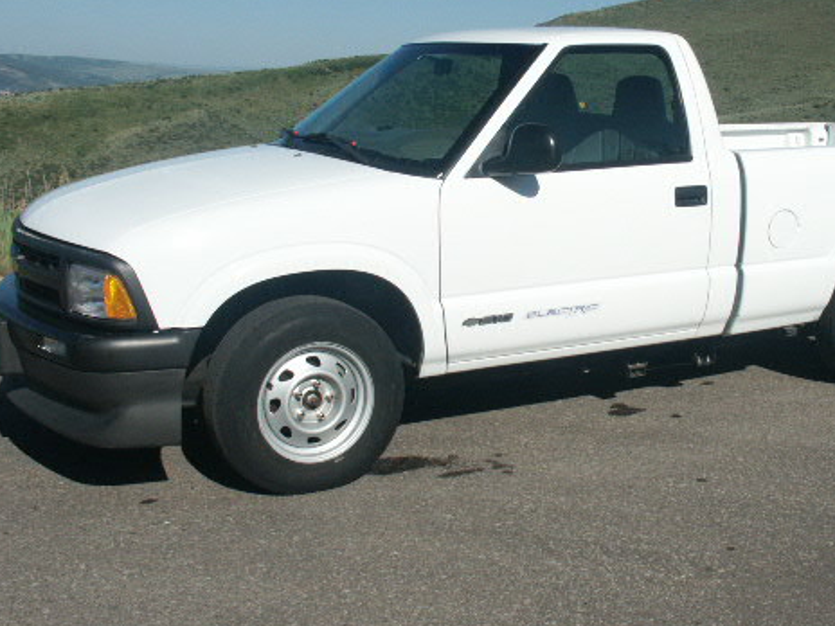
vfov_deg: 28.5
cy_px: 261
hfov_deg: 37.1
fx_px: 1230
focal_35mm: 51
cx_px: 547
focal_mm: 9.55
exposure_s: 1/500
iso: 100
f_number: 8
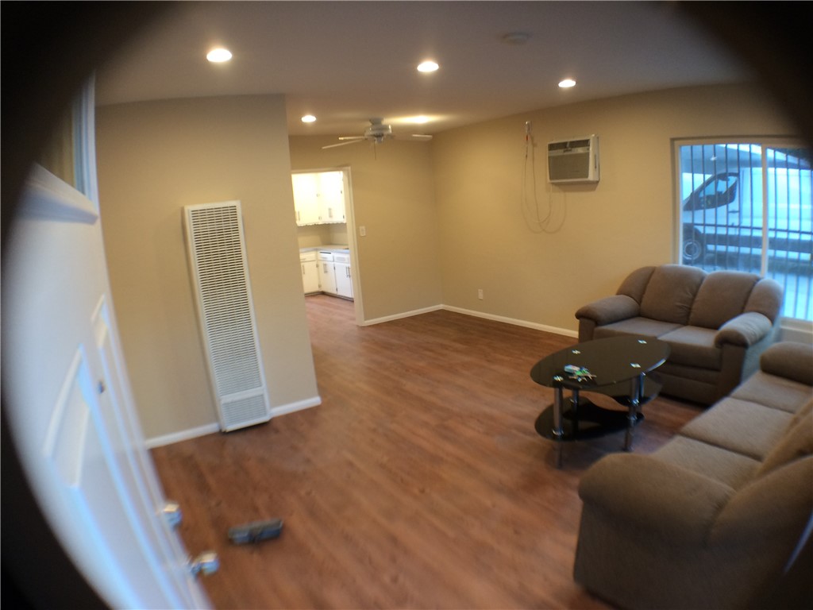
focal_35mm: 29
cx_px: 406
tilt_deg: -11.9
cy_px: 305
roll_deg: +3.7
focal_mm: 4.15
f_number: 2.2
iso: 100
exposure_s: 1/30
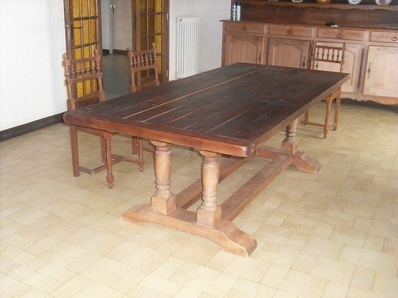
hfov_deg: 49.0
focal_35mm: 38
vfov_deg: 37.7
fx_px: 437
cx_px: 199
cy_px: 149
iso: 400
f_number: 3
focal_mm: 6.3
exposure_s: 1/45
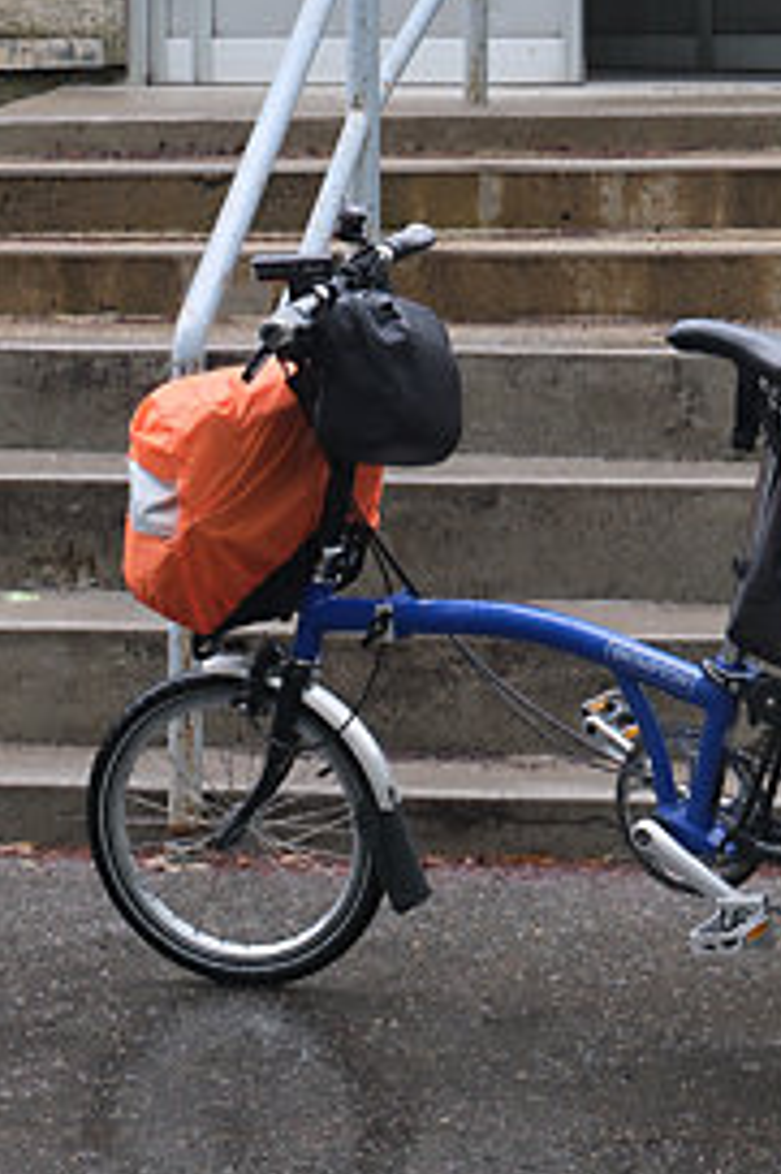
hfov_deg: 10.5
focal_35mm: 130
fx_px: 4235
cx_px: 677
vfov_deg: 15.0
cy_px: -367
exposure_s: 1/45
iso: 640
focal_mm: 30.8
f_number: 8
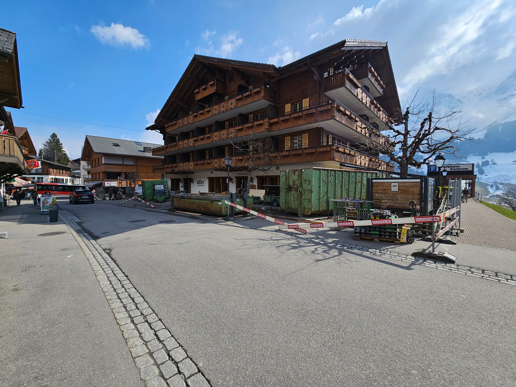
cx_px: 258
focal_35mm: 13
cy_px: 194
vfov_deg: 89.9
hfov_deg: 106.2
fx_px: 194
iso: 50
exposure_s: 1/3126
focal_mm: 2.2
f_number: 2.2
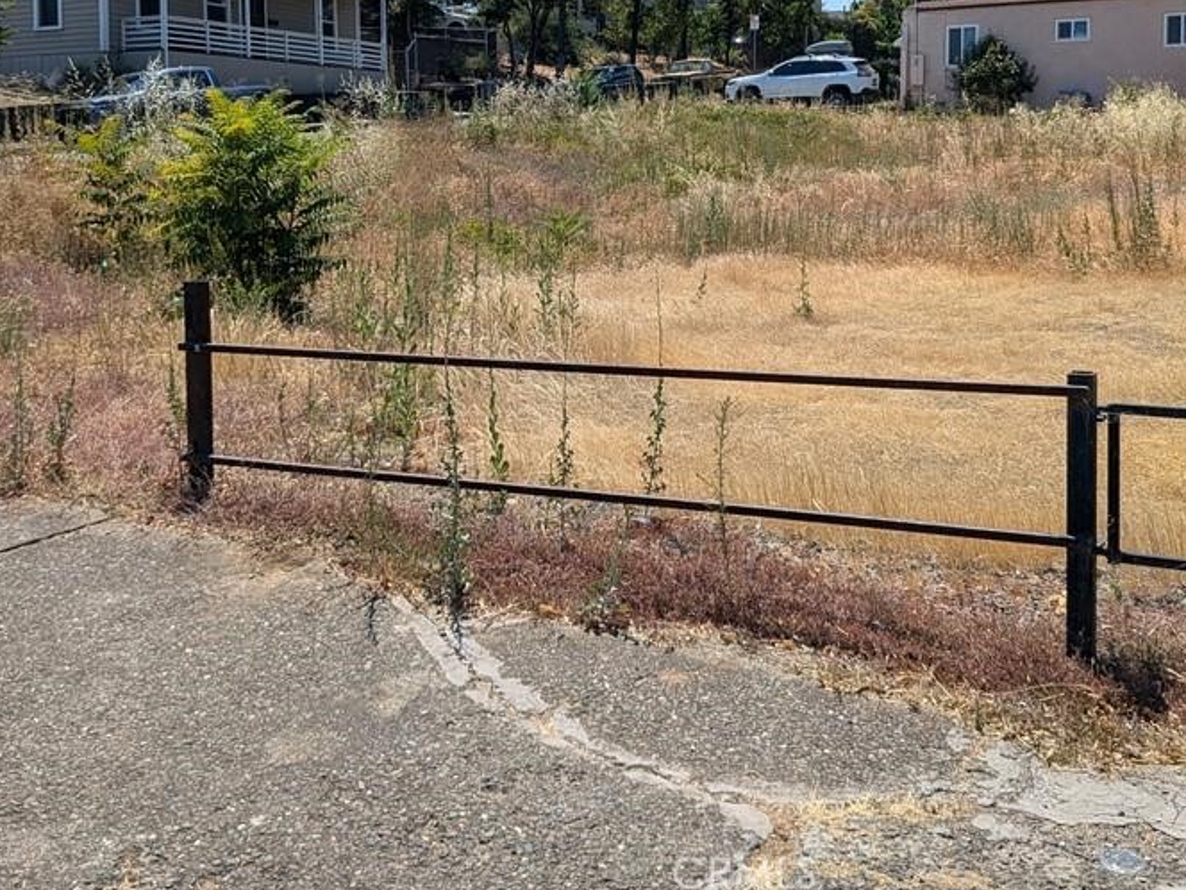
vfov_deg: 37.6
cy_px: 213
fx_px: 1268
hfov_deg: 50.1
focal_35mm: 37
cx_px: 622
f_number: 1.7
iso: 53
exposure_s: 1/3311
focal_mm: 4.53
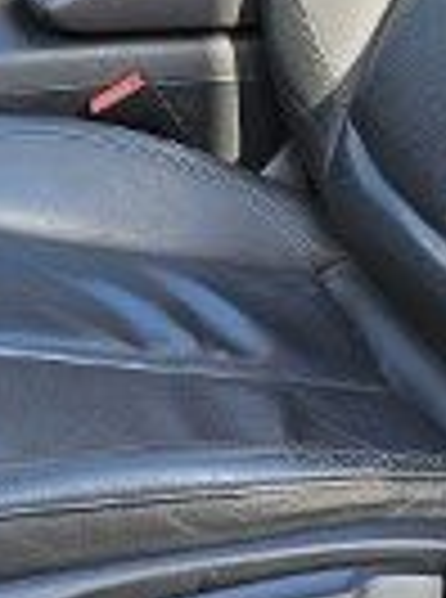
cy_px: 81
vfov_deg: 17.6
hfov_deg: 13.3
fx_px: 1916
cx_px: 239
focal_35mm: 111
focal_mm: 6.3
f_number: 1.7
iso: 20
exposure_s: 1/206
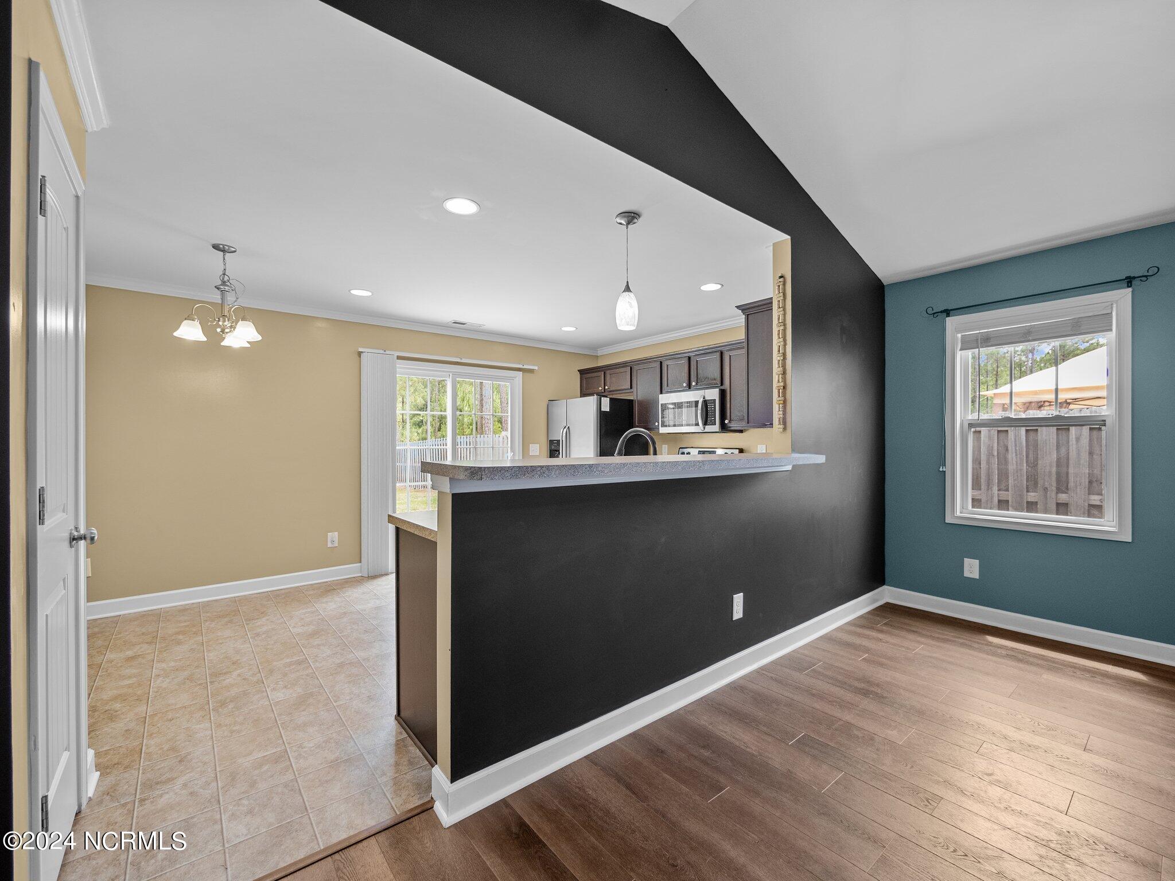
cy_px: 440
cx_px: 588
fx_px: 475
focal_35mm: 14
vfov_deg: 85.7
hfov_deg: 102.1
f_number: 4
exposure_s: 1/13
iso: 400
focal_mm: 7
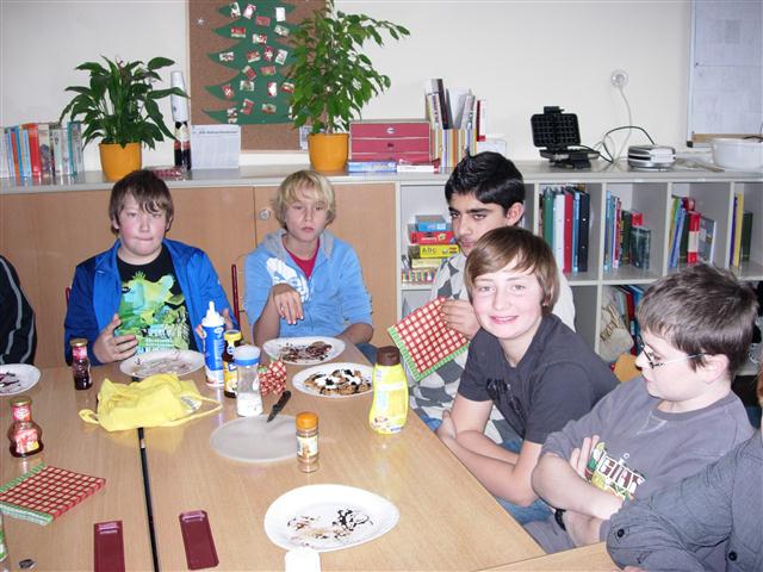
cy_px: 286
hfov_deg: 49.0
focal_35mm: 38
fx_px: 838
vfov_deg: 37.7
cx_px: 382
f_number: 2.8
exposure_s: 1/69.7
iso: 86
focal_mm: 7.8
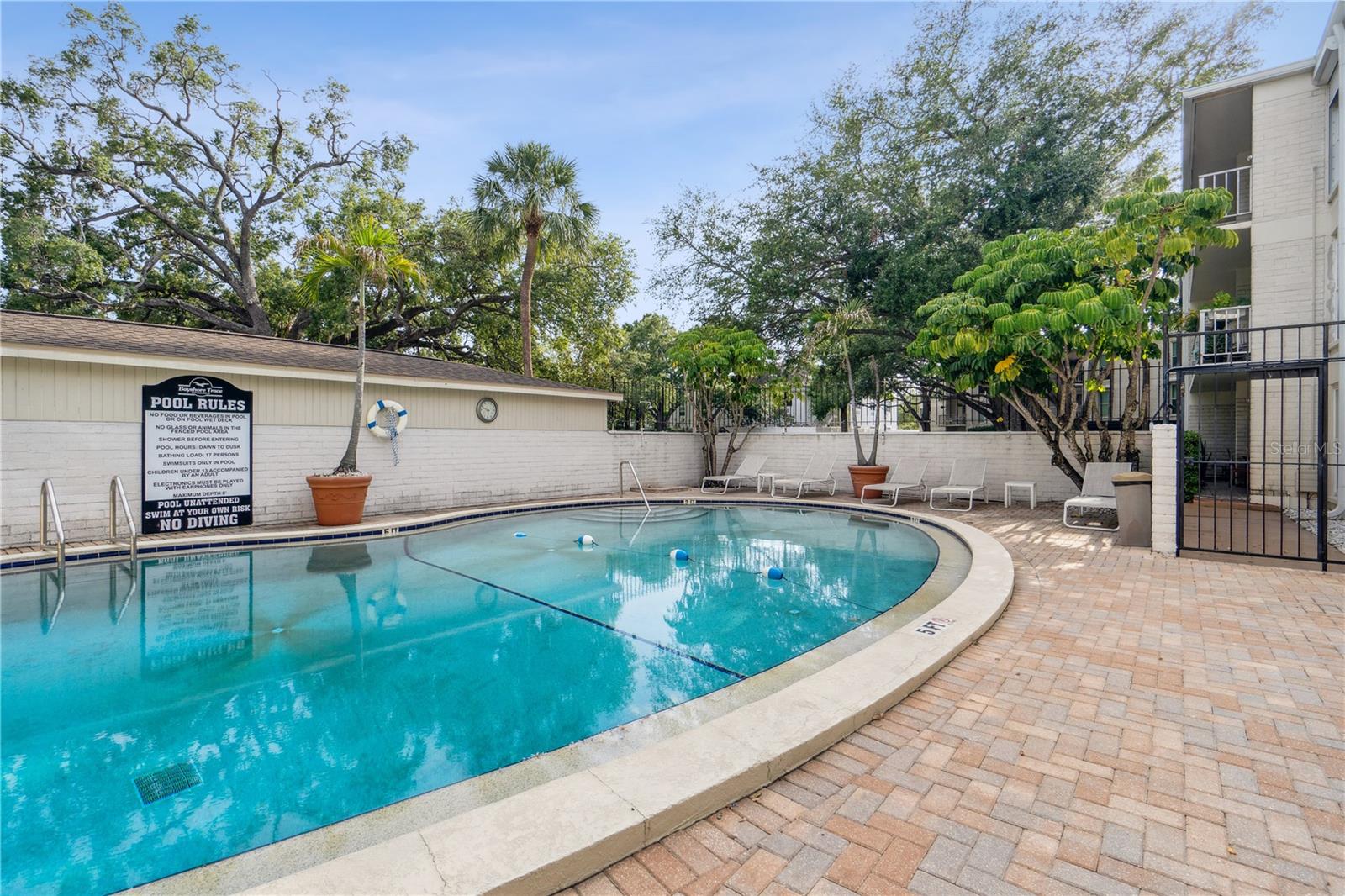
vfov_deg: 77.3
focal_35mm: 15
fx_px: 560
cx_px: 672
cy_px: 448
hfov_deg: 100.4
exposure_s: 1/250
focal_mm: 10
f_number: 8
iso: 160
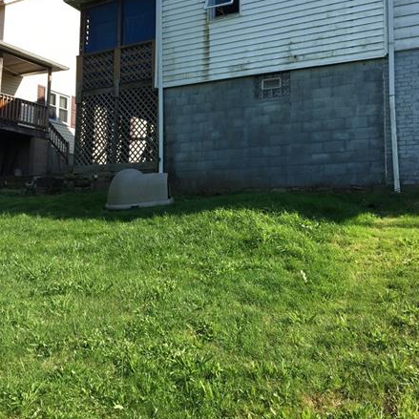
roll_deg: -0.6
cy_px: 175
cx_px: 214
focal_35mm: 35
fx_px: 479
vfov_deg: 47.0
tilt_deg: +5.2
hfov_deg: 47.2
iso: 32
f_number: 2.2
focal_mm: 4.15
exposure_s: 1/1068
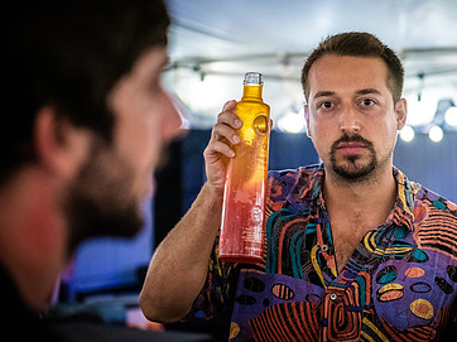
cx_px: 352
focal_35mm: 108
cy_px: 138
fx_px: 1425
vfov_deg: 13.7
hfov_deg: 18.1
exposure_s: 1/200
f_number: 2.8
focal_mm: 70
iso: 3200
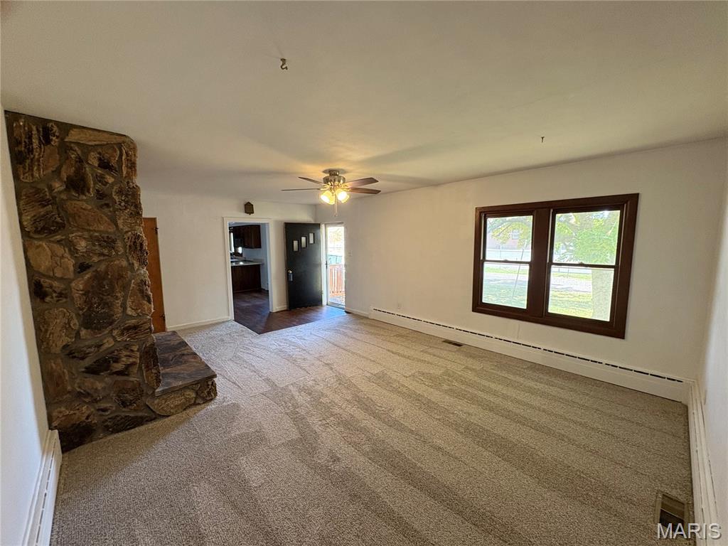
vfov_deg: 85.7
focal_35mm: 14
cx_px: 364
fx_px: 294
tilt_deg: -6.6
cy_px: 273
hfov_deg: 102.1
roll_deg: +0.6
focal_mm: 2.22
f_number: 2.2
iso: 250
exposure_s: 1/60
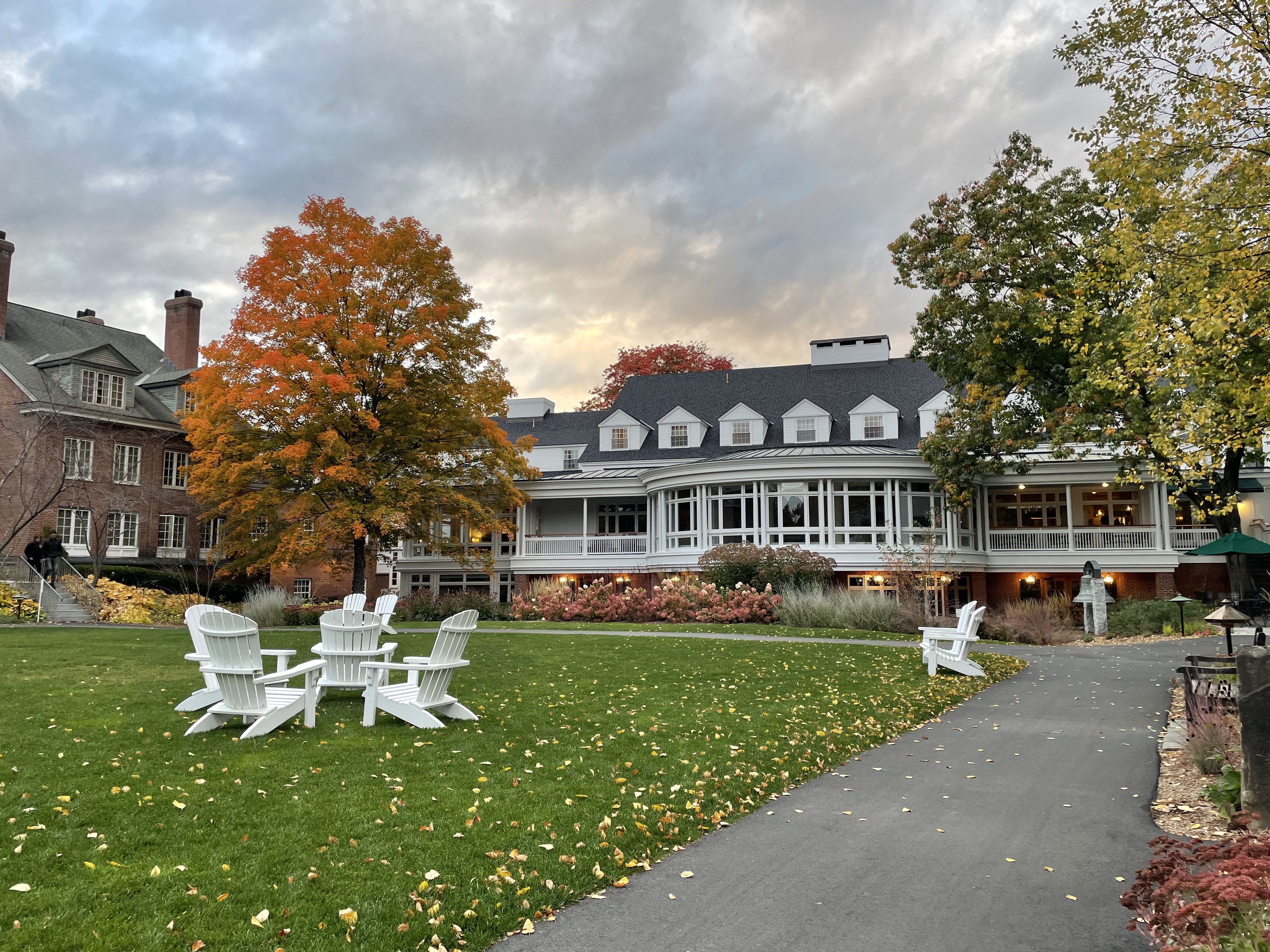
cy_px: 476
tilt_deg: +7.3
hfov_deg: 67.3
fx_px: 954
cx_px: 635
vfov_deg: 53.1
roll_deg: +1.3
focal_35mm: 26
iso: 40
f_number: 1.6
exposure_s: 1/121
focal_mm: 4.2
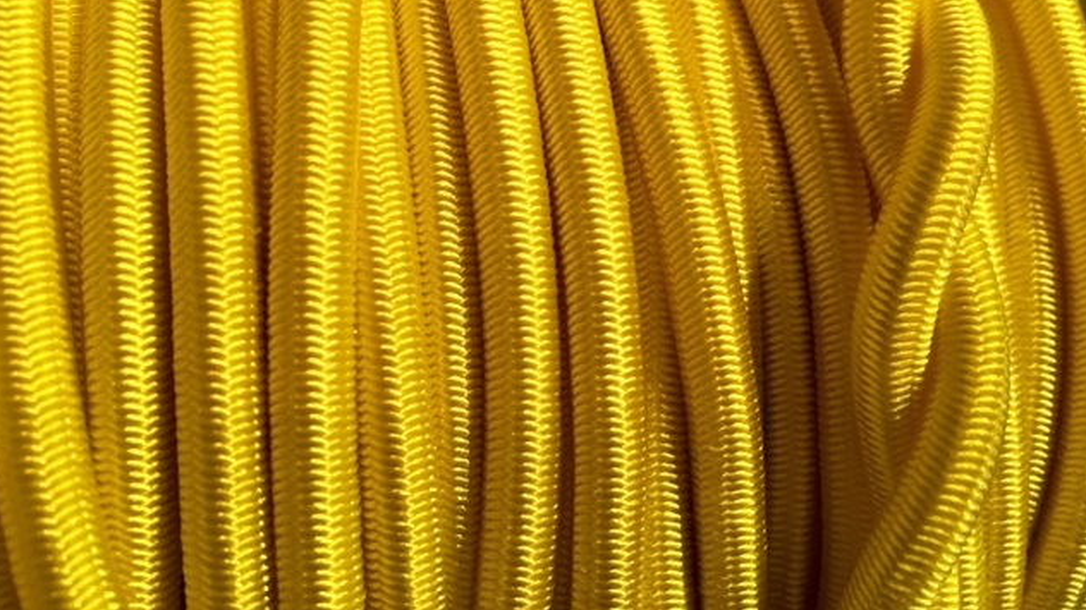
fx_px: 921
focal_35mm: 32
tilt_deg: -11.5
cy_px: 213
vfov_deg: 36.3
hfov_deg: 61.0
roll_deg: +0.9
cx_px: 540
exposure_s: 1/33
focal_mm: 4.15
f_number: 2.2
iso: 200
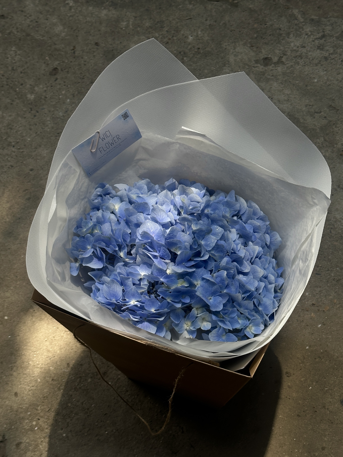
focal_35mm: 48
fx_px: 634
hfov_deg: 30.3
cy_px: 228
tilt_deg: -59.8
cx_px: 172
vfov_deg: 39.7
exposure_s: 1/1107
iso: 64
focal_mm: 6.86
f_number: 1.78
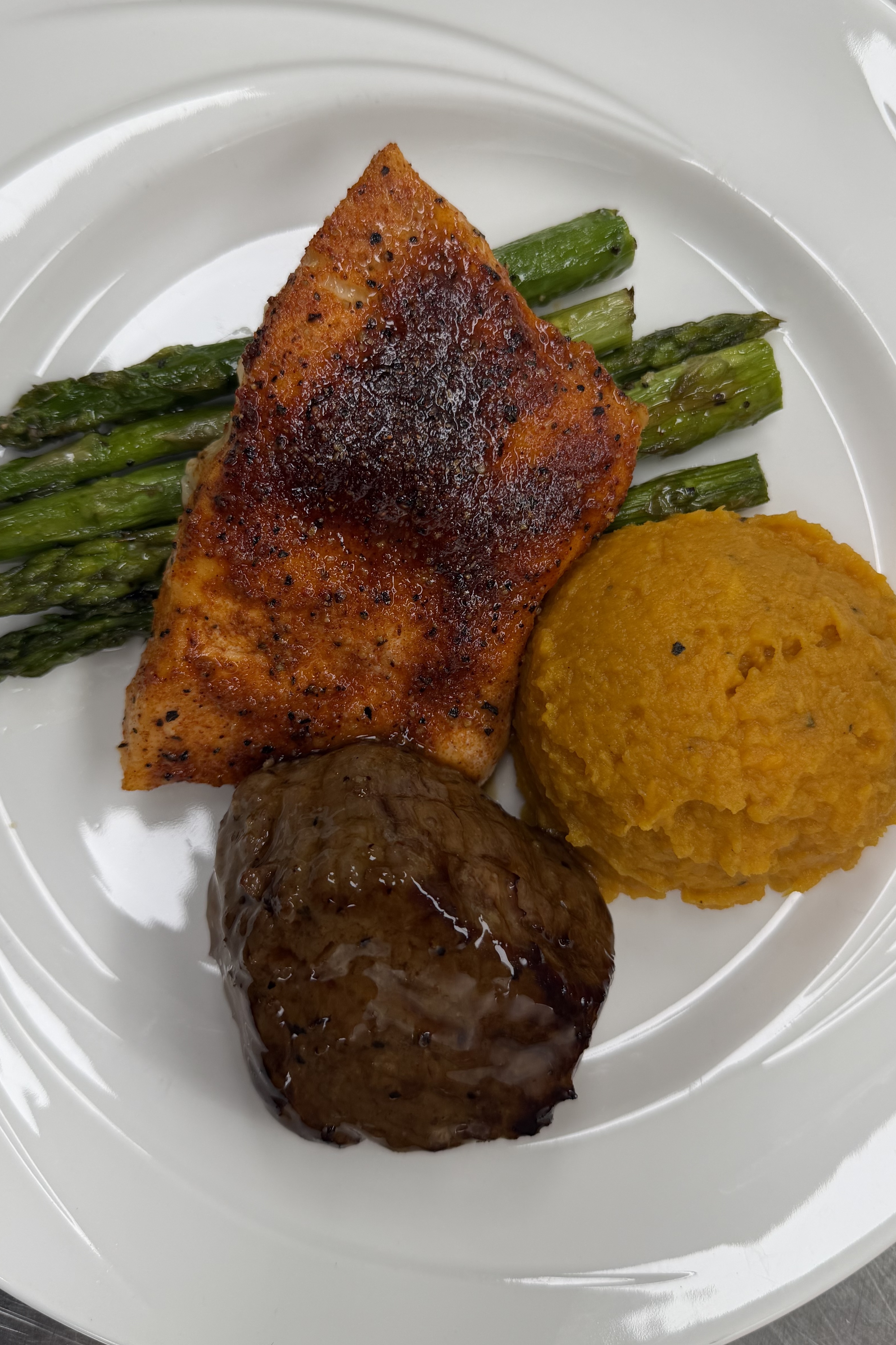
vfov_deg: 61.9
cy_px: 623
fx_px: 1120
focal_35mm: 30
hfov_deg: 43.6
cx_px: 456
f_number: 1.78
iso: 80
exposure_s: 1/120
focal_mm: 6.76
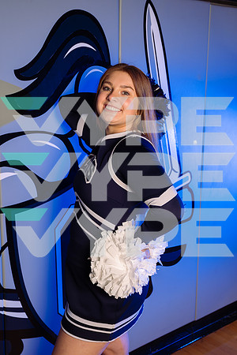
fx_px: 494
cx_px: 118
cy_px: 178
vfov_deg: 39.6
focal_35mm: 50
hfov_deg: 27.0
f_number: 5.6
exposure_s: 1/250
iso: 100
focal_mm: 50
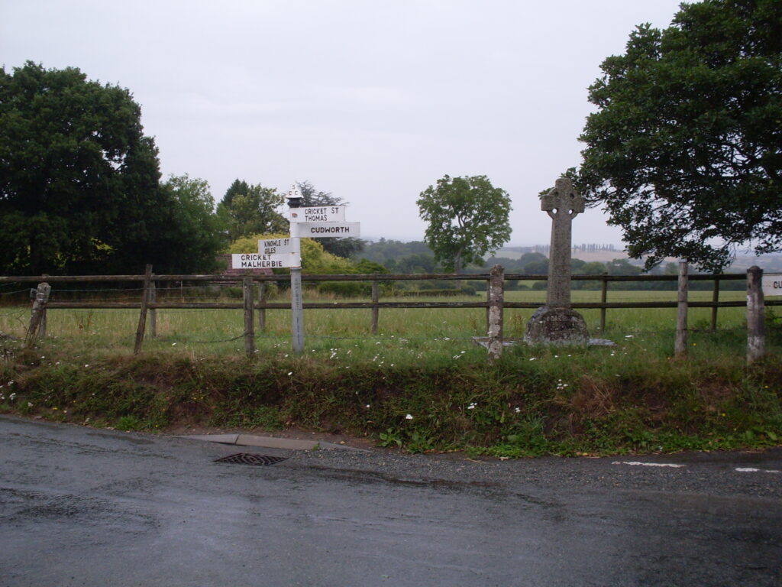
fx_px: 858
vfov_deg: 37.7
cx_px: 391
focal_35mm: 38
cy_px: 294
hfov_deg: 49.0
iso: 80
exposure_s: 1/125
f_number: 8.4
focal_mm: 6.3
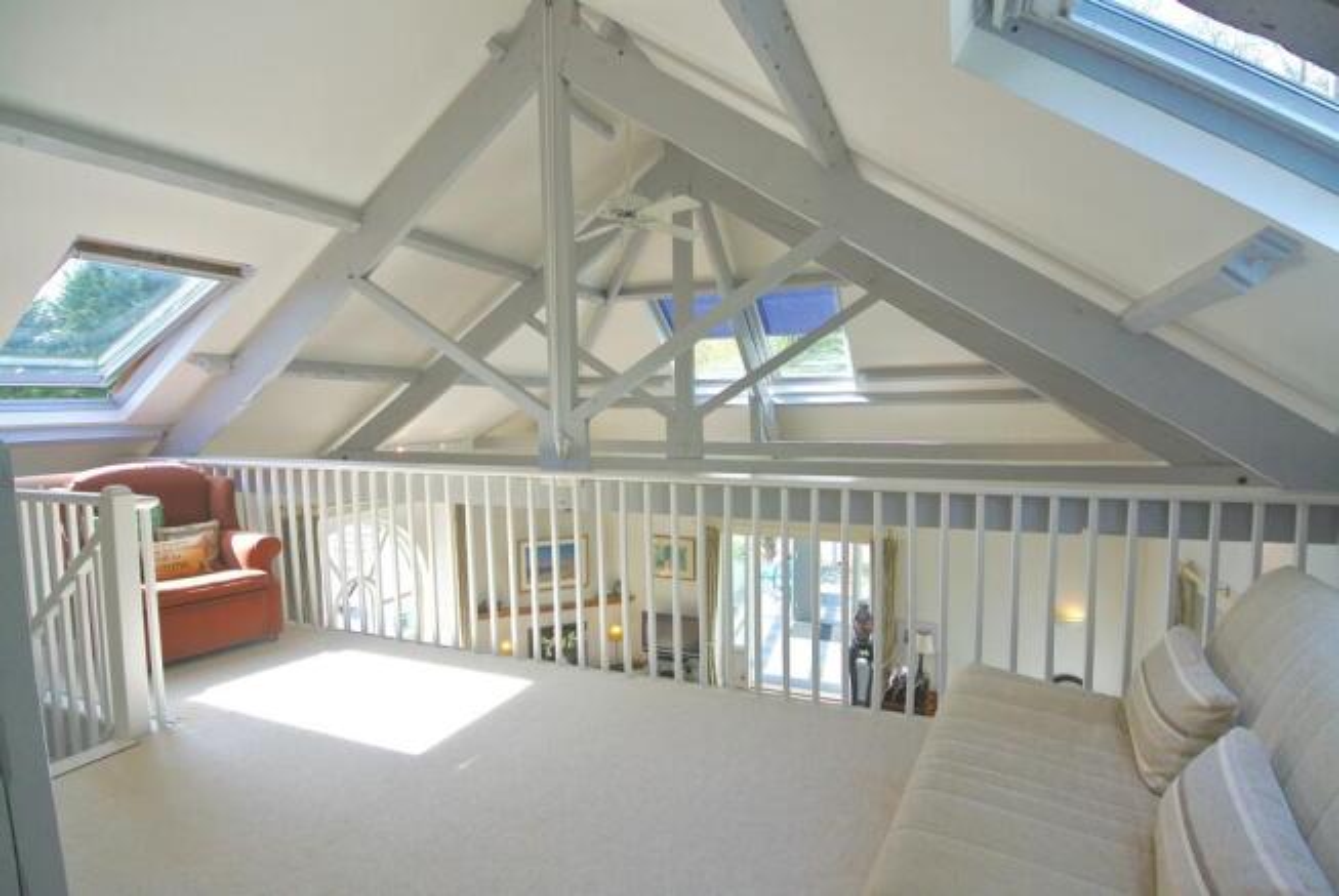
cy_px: 448
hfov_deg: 89.9
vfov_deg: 67.5
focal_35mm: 18
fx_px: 670
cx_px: 670
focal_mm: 6.7
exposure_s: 1/200
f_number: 3.5
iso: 100
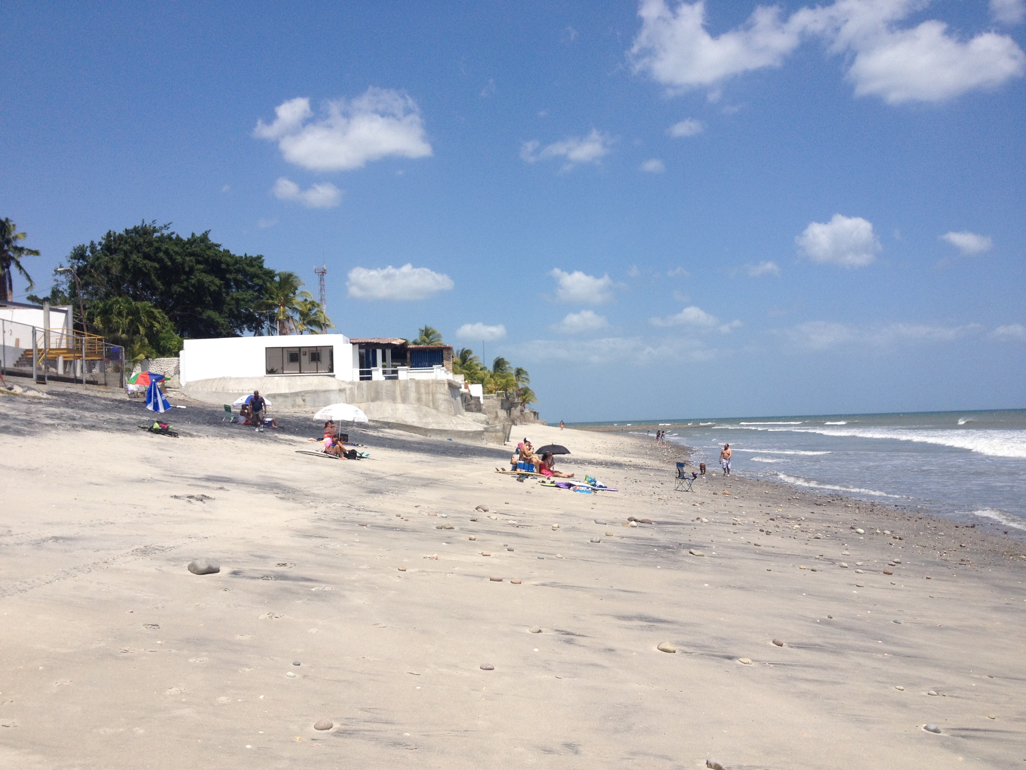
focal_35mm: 35
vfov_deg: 40.7
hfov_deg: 52.6
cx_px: 513
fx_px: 1037
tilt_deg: -0.3
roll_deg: +2.1
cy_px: 385
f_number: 2.4
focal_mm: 4.28
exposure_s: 1/3067
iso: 50
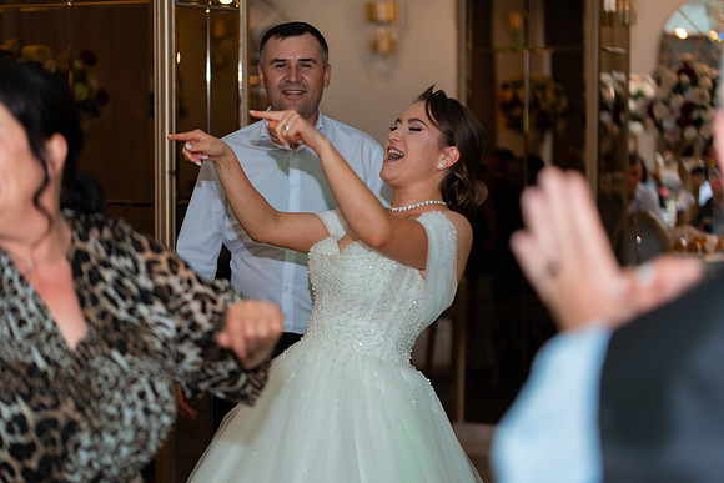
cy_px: 242
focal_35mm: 90
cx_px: 362
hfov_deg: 22.6
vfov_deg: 15.2
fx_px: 1810
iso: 1600
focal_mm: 90
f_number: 3.2
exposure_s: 1/200
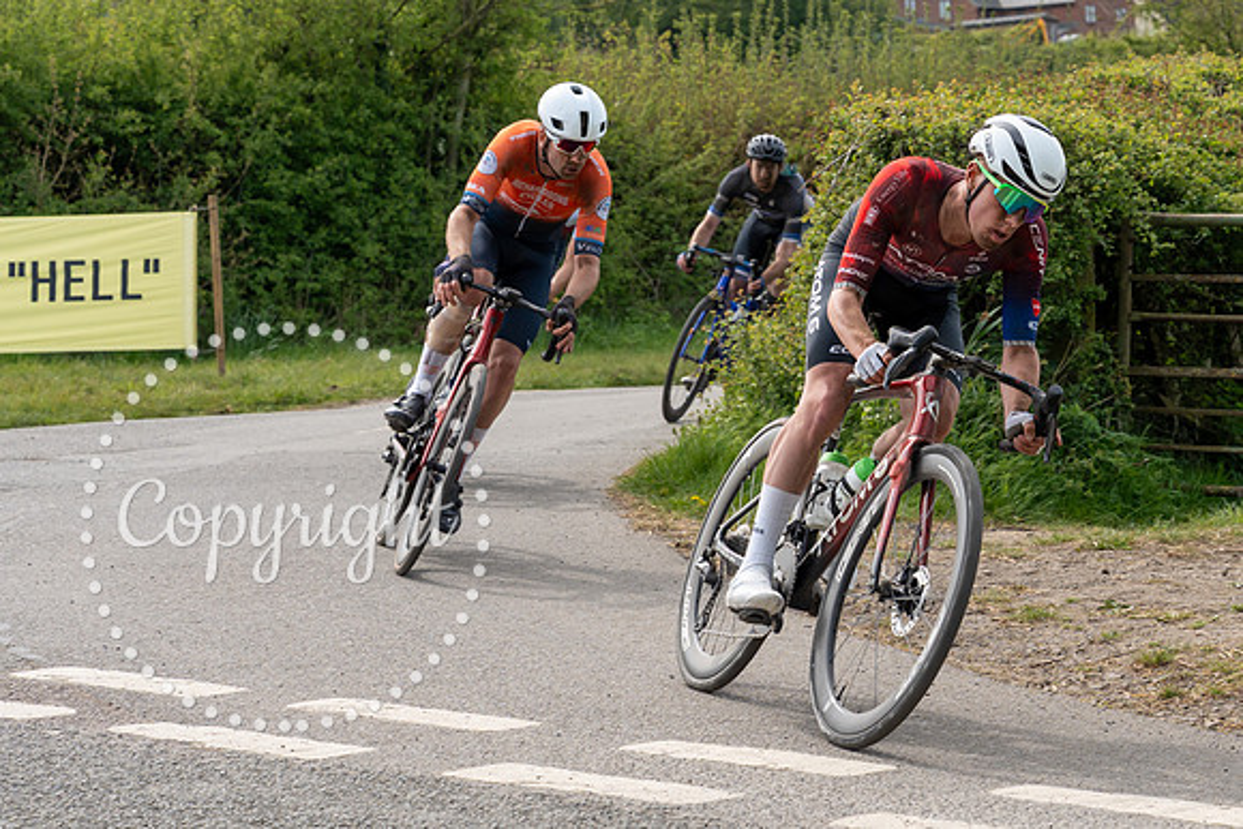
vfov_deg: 12.0
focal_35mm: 113
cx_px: 980
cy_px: 186
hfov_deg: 17.9
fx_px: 3919
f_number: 5
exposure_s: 1/1000
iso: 200
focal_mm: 62
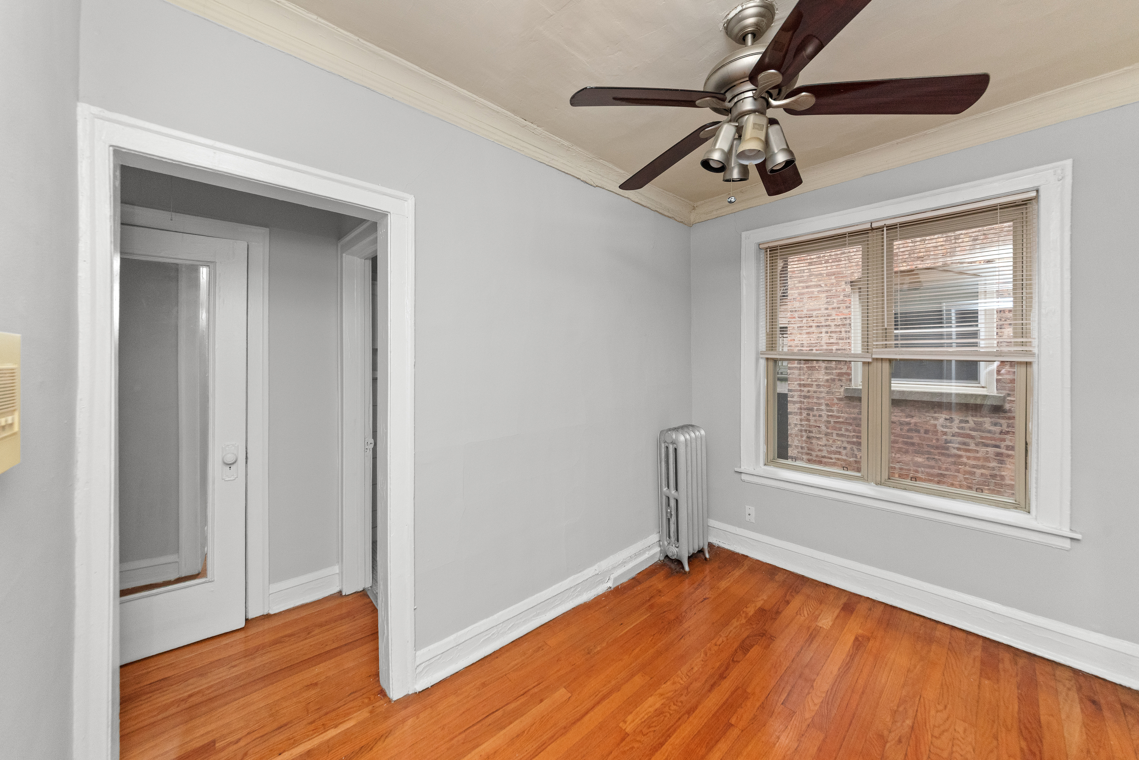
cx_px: 570
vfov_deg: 90.1
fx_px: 380
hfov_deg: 112.6
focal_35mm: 12
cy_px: 380
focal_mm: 12
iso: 1000
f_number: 7.1
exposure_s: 1/200
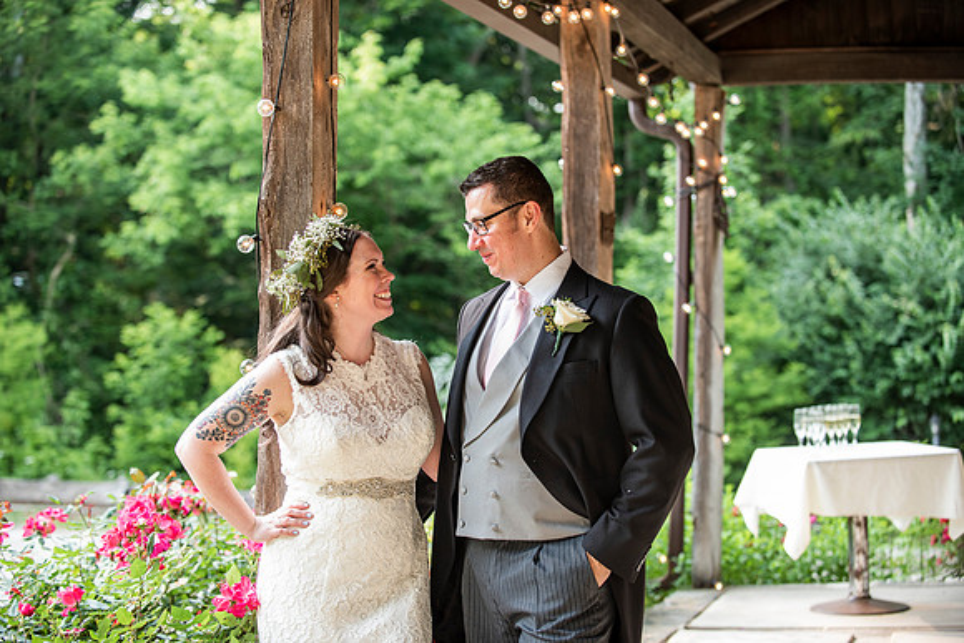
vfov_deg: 19.5
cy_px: 322
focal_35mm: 70
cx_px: 482
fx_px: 1875
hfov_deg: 28.8
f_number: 3.2
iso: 400
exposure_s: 1/320
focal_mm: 70
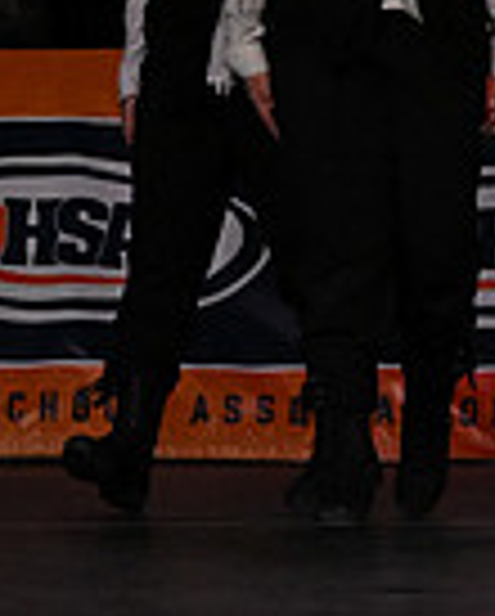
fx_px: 11292
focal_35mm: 618
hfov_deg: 2.5
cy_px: 13
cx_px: 1260
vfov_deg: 3.1
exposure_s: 1/1000
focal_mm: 104
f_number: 4
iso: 6400
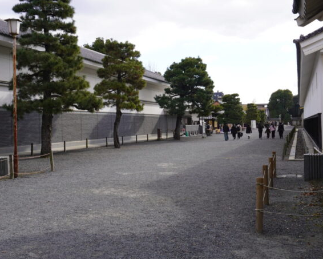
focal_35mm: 47
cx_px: 162
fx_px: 446
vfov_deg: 32.3
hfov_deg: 39.8
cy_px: 119
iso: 100
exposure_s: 1/100
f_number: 8
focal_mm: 25
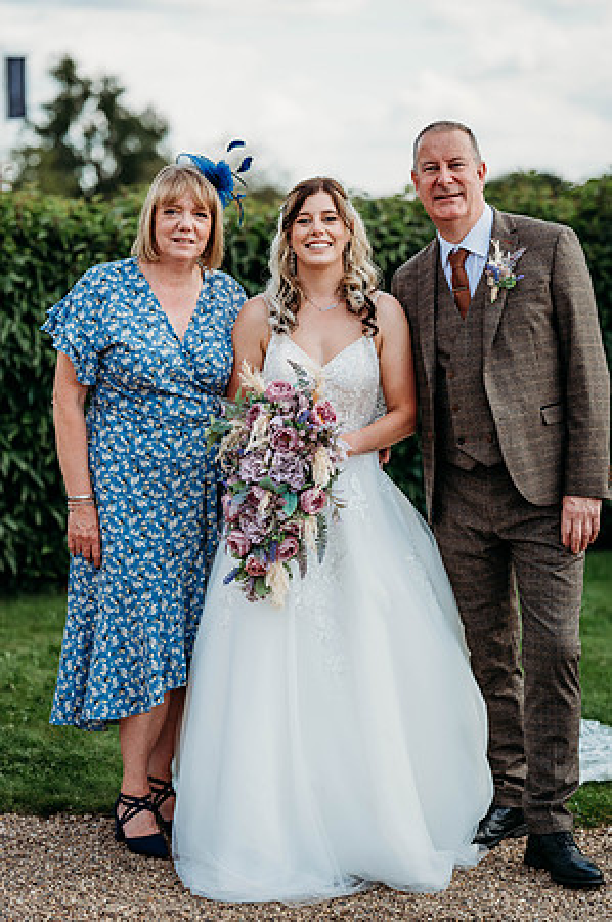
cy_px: 461
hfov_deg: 16.0
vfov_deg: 23.9
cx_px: 306
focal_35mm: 85
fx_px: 2172
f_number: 2.5
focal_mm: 85
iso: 100
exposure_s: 1/1600
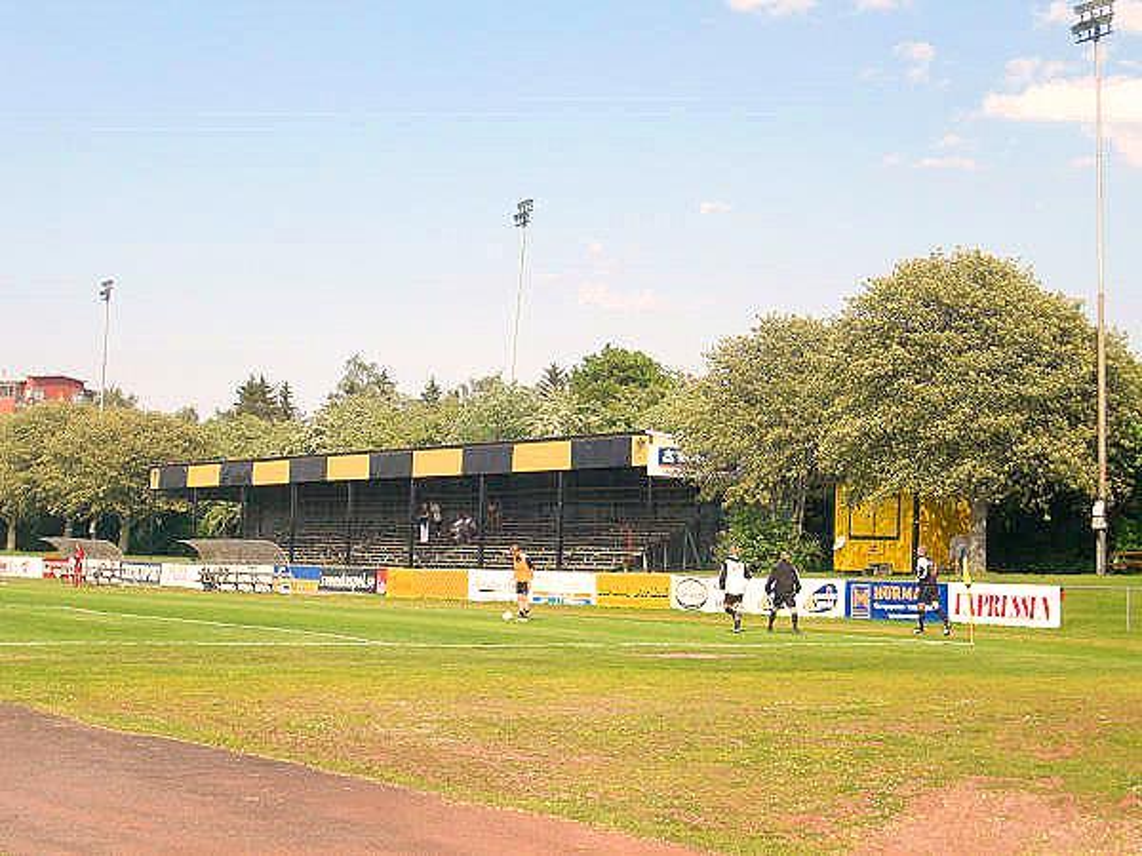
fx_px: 2243
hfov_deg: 28.6
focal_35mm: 68
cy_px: 428
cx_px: 571
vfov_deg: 21.6
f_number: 4
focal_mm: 14.2
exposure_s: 1/800
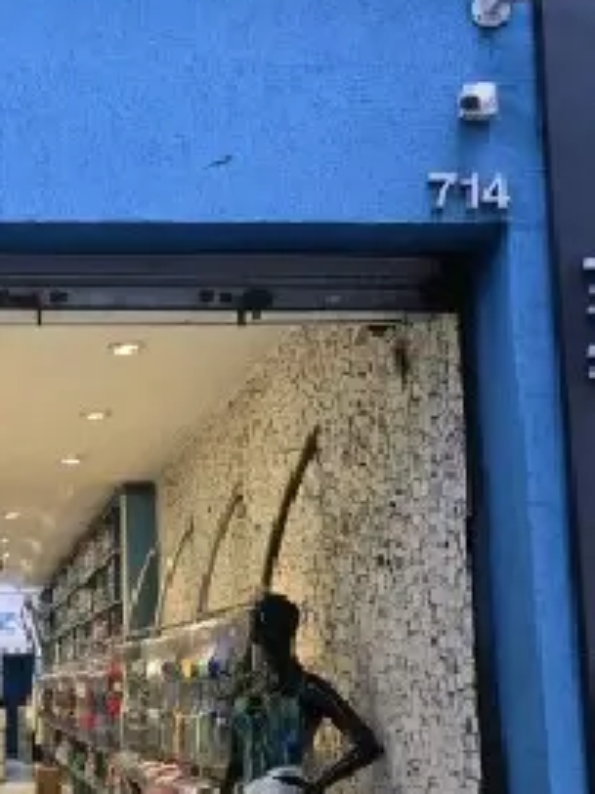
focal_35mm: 51
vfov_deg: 37.3
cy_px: 483
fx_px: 1170
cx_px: -59
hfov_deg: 26.3
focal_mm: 6.3
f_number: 1.7
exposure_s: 1/120
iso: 160
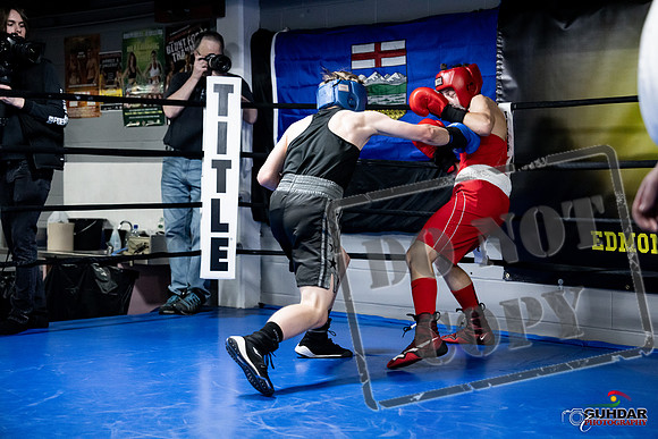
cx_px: 329
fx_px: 1280
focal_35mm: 70
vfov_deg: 19.5
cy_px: 220
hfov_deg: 28.8
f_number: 2.8
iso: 8000
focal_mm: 70
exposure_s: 1/1000
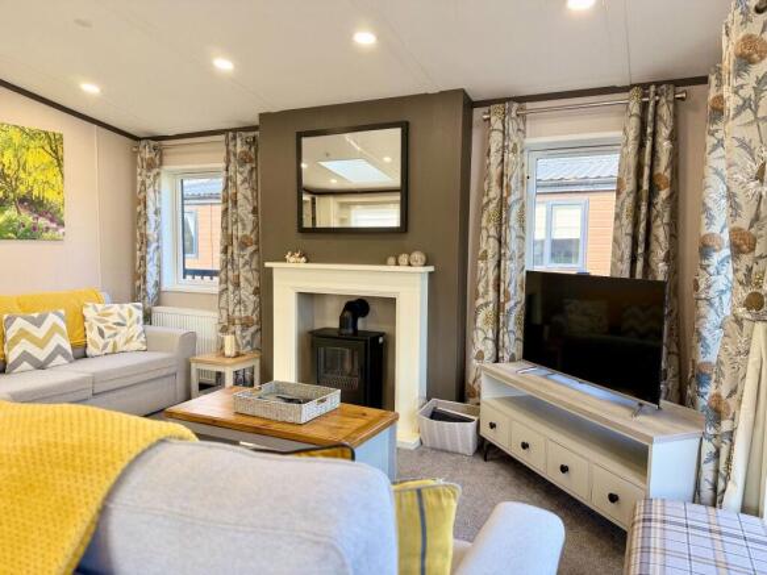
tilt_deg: -3.6
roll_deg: -0.6
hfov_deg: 71.6
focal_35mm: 24
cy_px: 288
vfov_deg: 56.8
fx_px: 532
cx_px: 384
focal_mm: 6.76
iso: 100
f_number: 1.78
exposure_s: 1/279
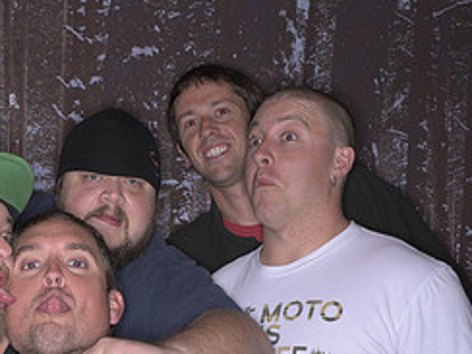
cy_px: 365
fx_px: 1091
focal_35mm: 80
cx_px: 12
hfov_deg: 23.5
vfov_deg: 17.9
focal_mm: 35
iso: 64
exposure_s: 1/250
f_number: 11
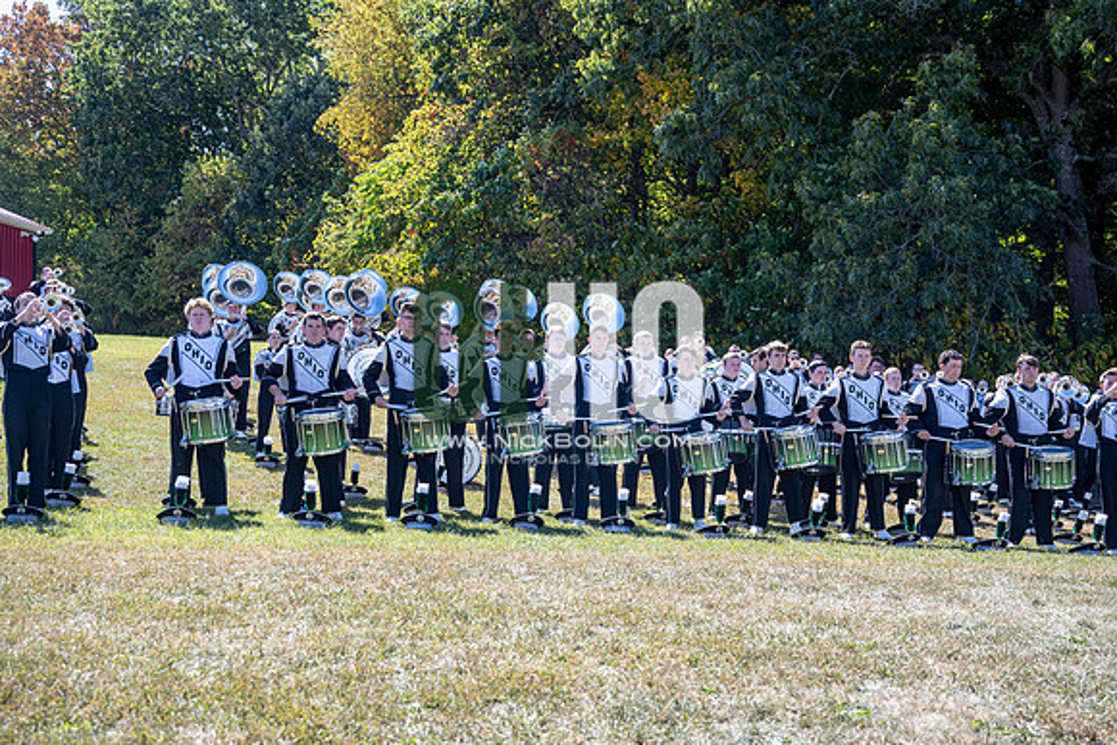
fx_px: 1303
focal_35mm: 42
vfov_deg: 31.9
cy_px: 372
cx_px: 558
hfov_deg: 46.4
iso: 31
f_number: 4.5
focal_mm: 42
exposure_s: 1/250
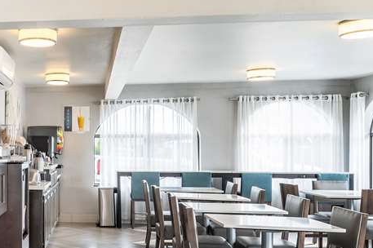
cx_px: 35
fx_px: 476
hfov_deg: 39.6
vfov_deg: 28.9
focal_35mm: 46
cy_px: 178
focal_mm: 14
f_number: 10
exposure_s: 1/100
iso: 250
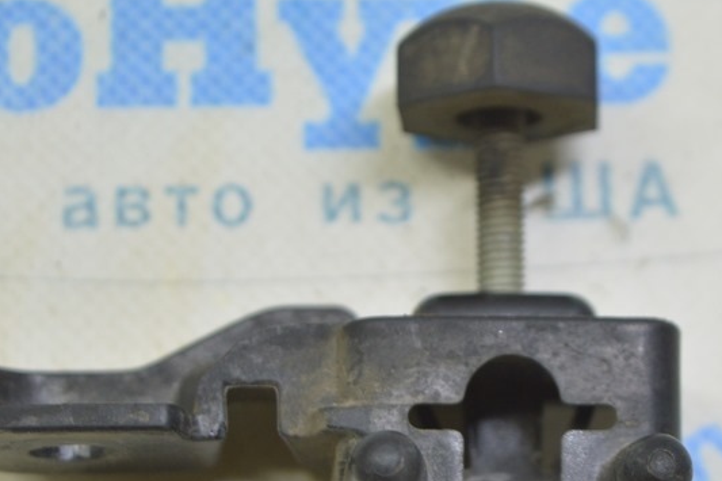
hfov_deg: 14.2
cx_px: 431
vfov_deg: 9.5
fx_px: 2887
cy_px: 384
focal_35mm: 144
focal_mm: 50
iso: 400
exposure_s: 1/20
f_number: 5.6
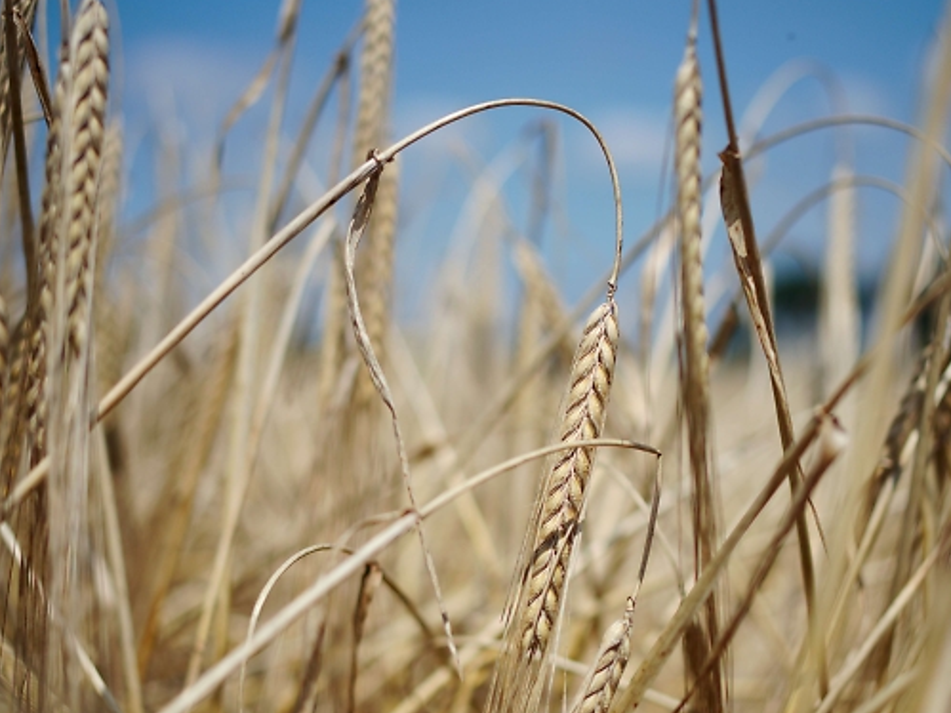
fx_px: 1648
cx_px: 476
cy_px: 373
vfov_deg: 24.4
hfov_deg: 32.2
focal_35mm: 60
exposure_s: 1/6400
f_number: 2.4
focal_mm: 35
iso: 100
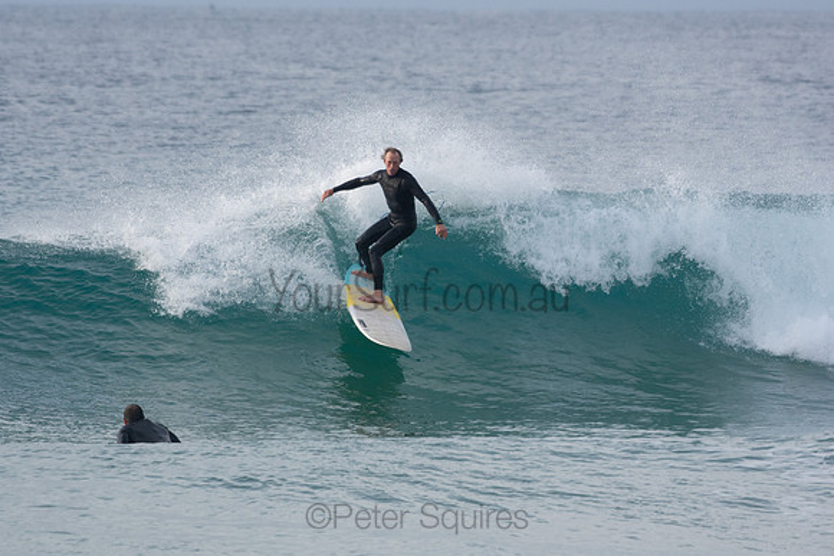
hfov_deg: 4.3
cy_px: 278
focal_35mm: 480
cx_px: 417
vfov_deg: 2.9
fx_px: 11122
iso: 560
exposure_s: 1/1600
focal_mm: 320
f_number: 5.6
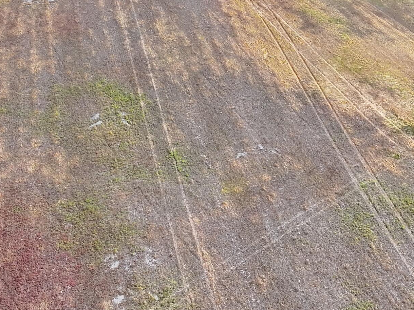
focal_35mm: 59
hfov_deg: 32.7
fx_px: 706
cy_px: 45
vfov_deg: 24.3
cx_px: 201
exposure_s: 1/3000
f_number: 1.7
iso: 130
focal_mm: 6.72
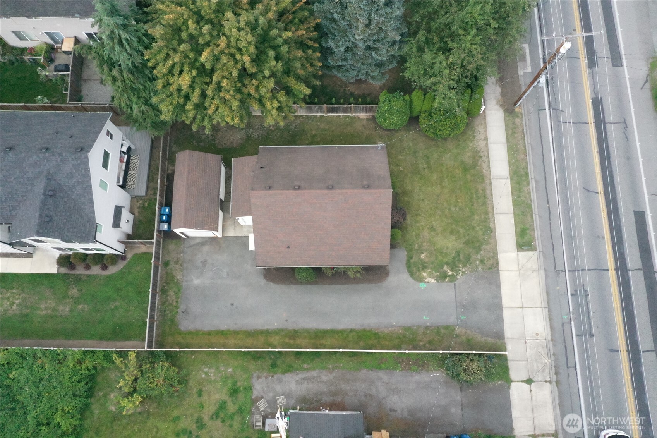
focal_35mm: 28
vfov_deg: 46.4
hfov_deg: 65.5
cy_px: 219
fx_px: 511
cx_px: 328
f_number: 7.1
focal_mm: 10.26
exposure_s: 1/1250
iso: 3200
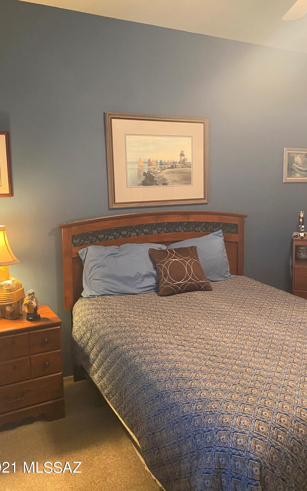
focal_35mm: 30
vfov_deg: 62.8
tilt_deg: -4.5
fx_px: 402
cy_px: 225
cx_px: 173
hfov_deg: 41.8
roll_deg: +0.7
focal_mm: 4.25
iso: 500
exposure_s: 1/60
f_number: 1.8
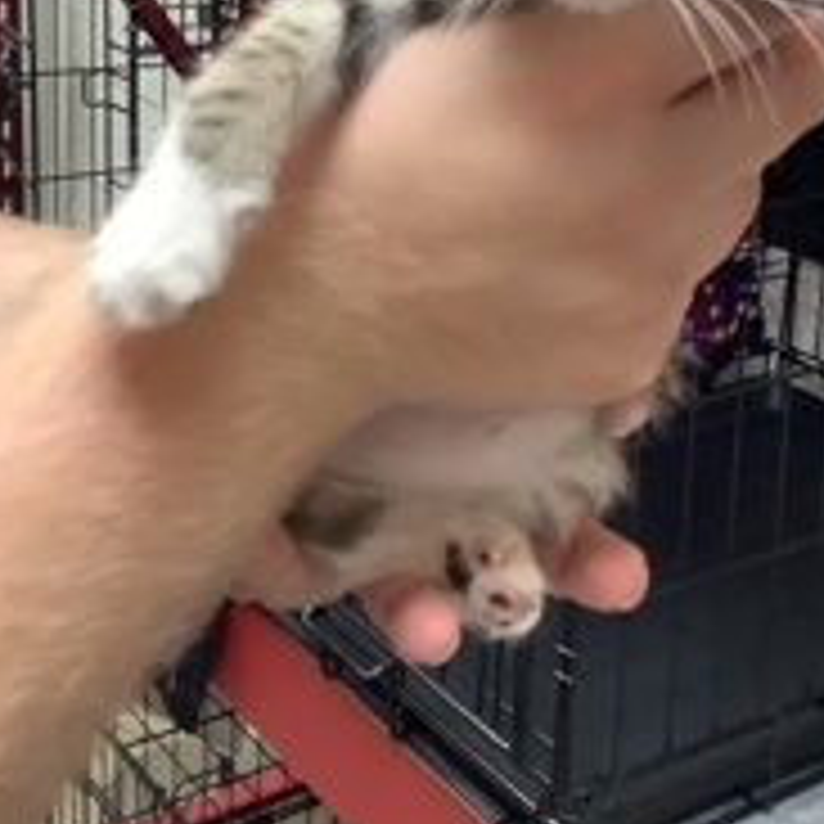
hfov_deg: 27.2
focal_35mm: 63
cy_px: 95
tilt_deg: -10.7
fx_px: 1697
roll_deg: -4.2
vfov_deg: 26.5
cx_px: 543
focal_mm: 3.3
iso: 320
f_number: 2.4
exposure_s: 1/60
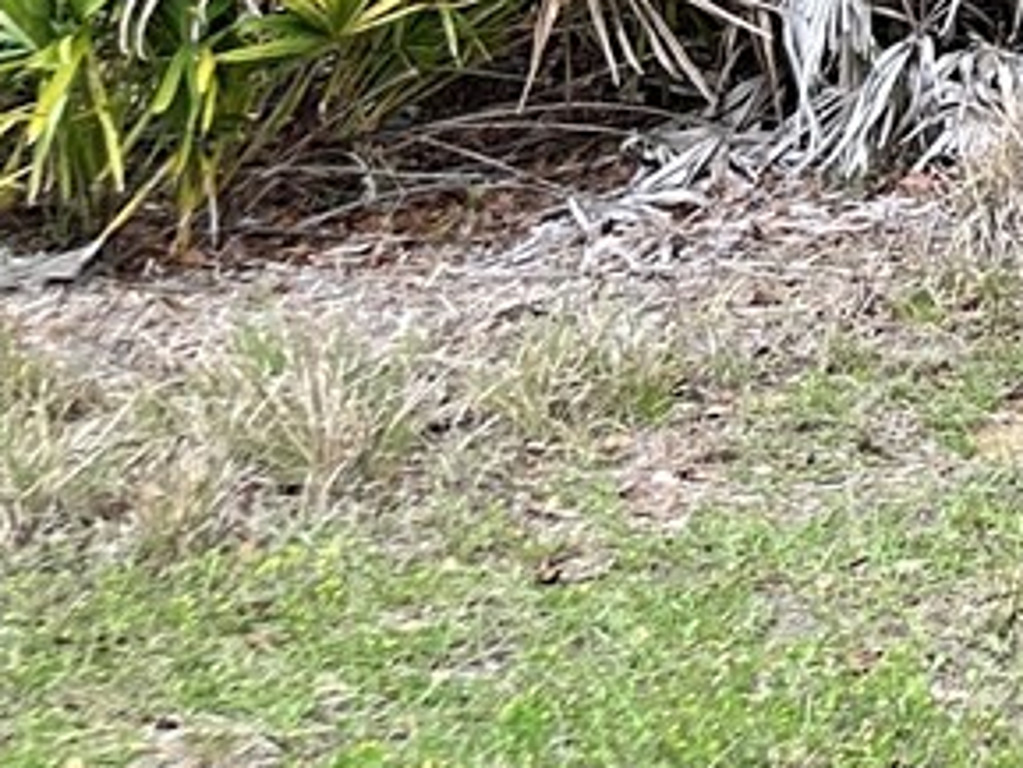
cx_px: 2336
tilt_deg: +7.4
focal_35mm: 133
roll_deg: +1.3
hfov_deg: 12.2
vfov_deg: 9.6
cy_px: -1189
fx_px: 3932
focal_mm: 6.86
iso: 80
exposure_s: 1/797
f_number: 1.78
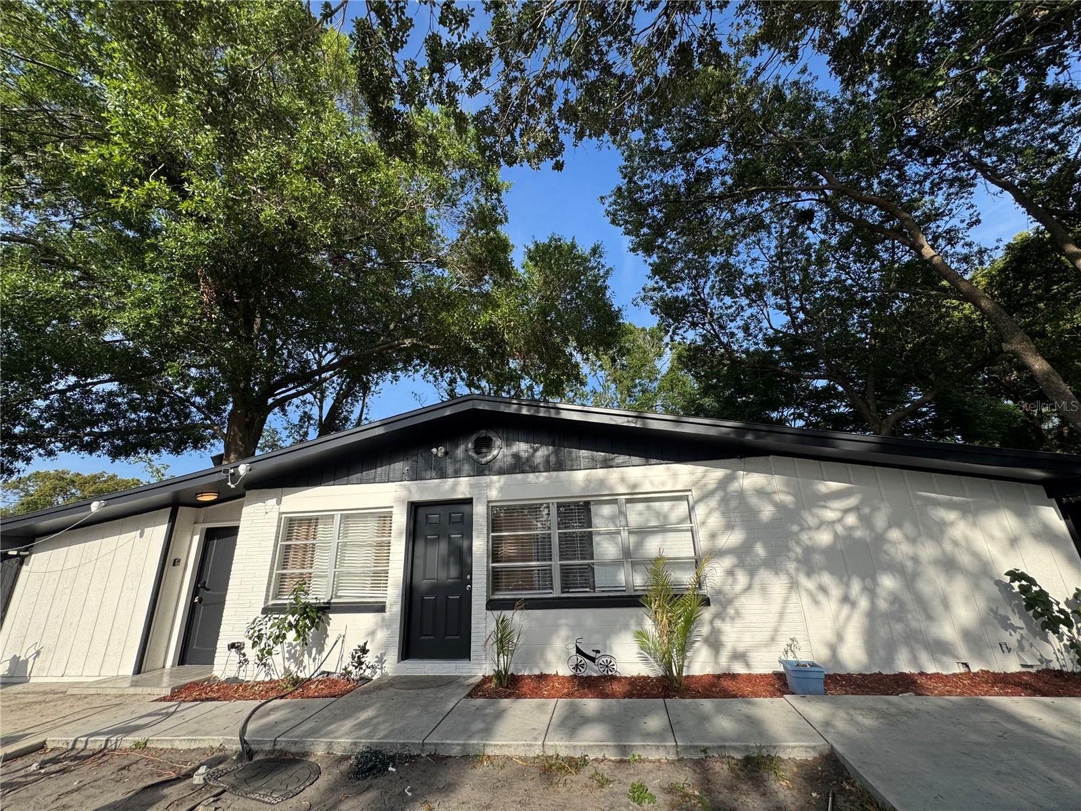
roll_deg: +1.6
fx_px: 437
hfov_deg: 102.1
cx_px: 540
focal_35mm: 14
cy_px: 406
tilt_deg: +18.6
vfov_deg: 85.7
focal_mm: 2.22
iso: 50
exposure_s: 1/1110
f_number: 2.2
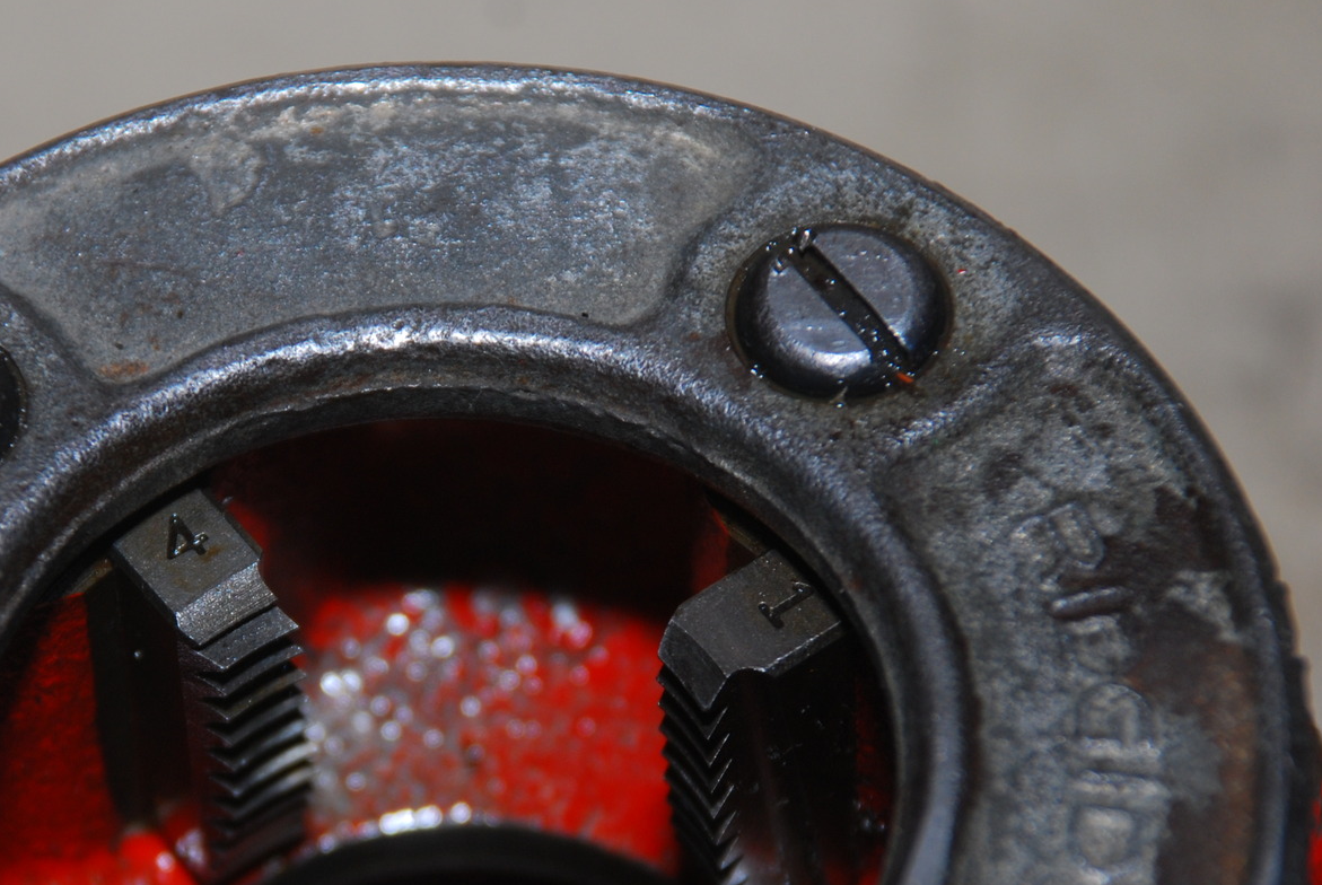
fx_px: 12311
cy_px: 639
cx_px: 423
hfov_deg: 6.1
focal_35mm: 335
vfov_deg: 4.1
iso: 200
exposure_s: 1/60
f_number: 5.6
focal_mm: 135
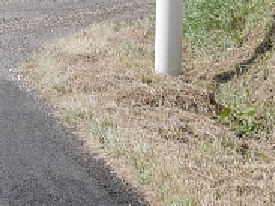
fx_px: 2080
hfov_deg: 7.6
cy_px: -429
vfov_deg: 5.3
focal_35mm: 262
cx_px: 95
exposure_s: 1/800
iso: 200
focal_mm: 20
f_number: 5
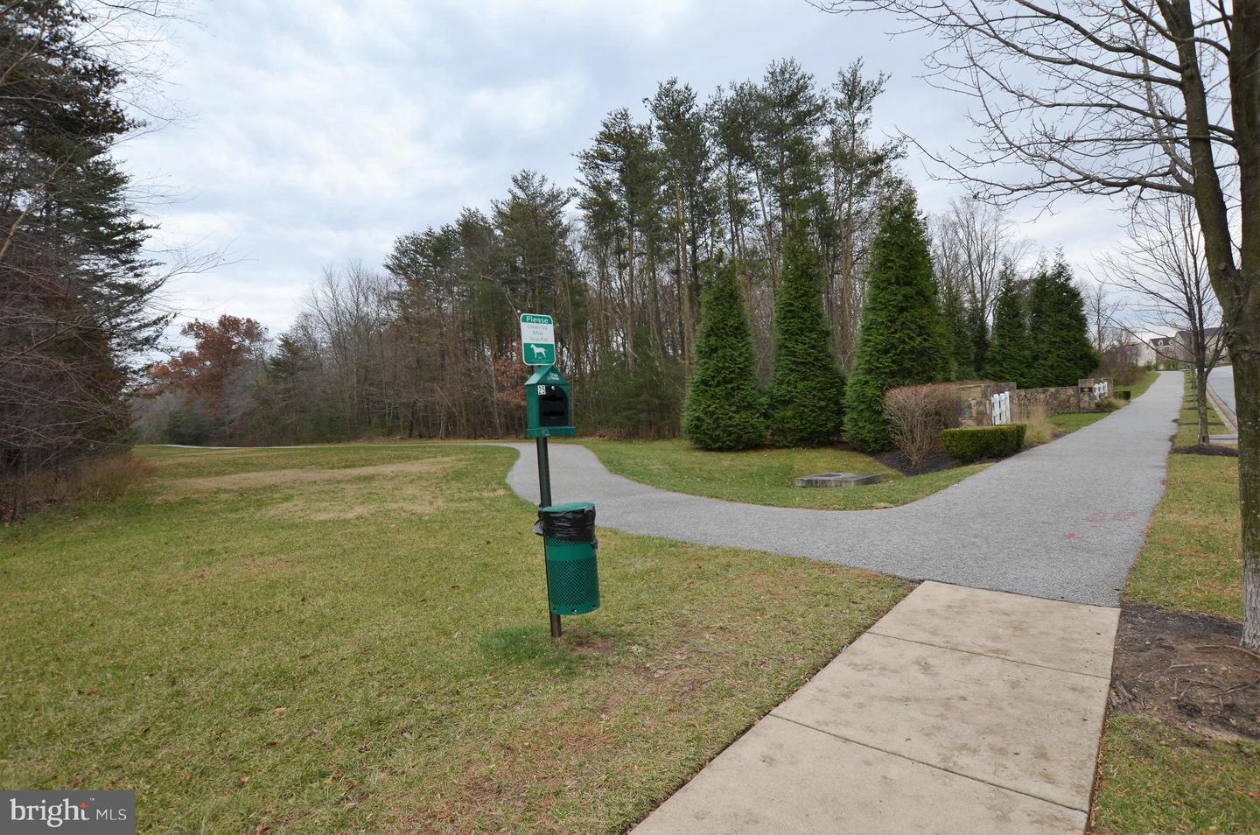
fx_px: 603
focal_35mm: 17
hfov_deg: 92.6
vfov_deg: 69.4
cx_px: 630
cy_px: 418
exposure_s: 1/200
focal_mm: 11.5
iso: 200
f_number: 7.1
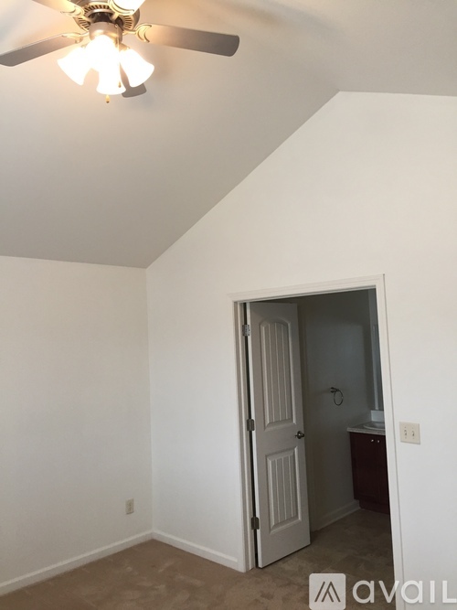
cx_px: 228
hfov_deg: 48.2
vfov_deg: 61.7
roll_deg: +0.6
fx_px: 511
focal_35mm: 29
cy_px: 305
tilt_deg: +6.3
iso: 50
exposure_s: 1/30
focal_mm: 4.15
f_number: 2.2
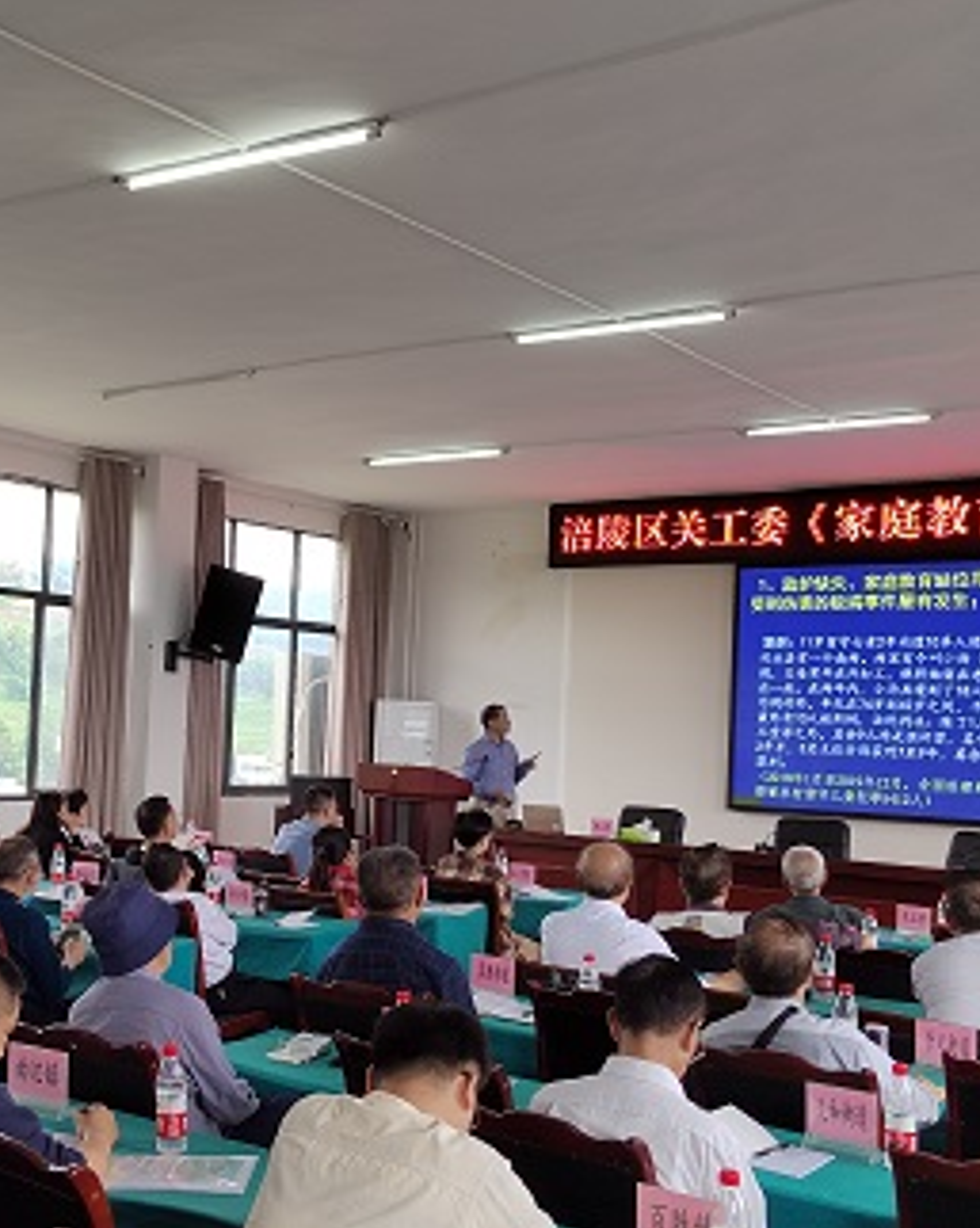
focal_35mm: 44
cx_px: 305
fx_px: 1598
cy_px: 665
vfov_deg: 42.0
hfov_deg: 33.7
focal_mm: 5.52
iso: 169
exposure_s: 1/100
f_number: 1.9
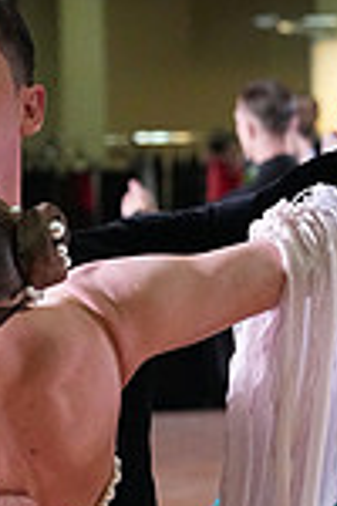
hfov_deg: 3.4
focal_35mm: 402
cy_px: 695
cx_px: -69
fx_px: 5644
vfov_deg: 5.1
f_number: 5.6
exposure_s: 1/400
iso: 10000
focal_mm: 104
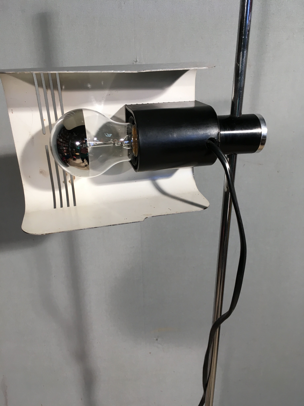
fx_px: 340
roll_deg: +0.5
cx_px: 152
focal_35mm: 29
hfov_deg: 48.2
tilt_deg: -21.7
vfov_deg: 61.7
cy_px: 203
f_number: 2.2
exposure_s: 1/33
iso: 32
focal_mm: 4.15
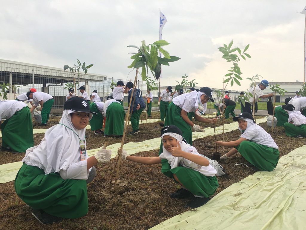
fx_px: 256
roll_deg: -0.7
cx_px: 153
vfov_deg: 48.2
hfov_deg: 61.7
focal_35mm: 29
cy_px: 115
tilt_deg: -2.2
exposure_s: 1/113
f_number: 2.2
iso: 25
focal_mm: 4.15
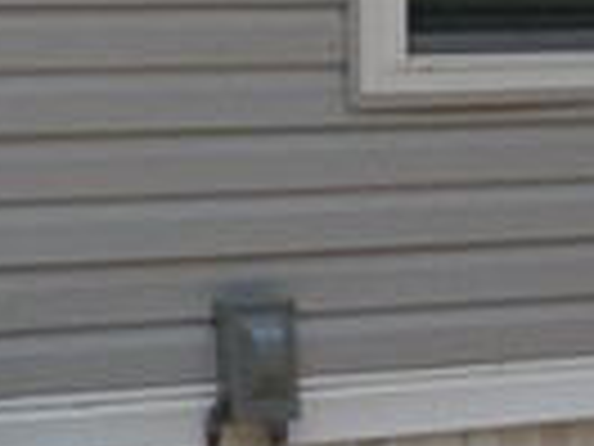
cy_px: 41
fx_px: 3604
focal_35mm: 210
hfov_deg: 9.4
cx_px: 540
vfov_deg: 7.1
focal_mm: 4.9
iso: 80
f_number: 3.5
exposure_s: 1/750
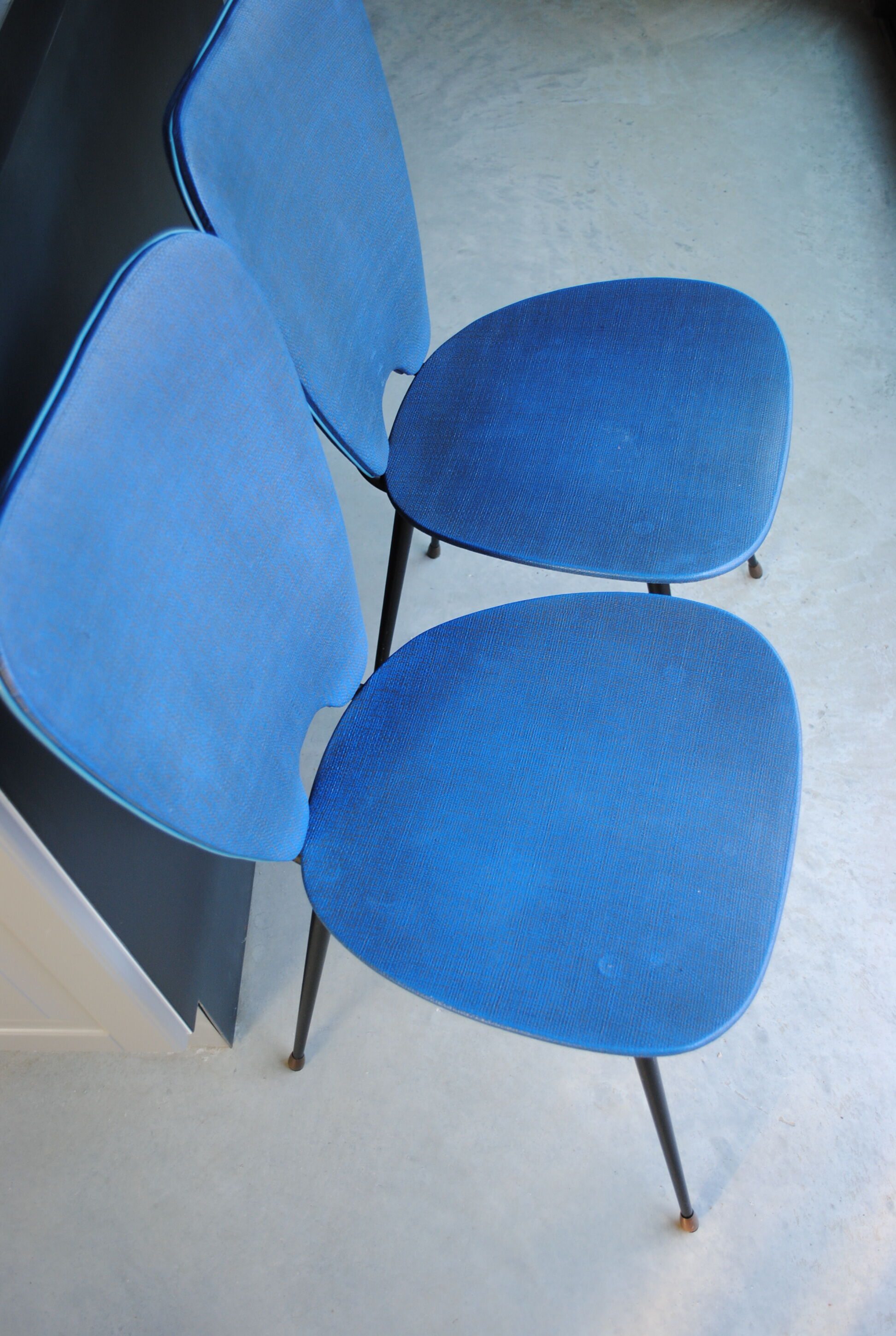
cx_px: 448
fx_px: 1226
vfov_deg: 57.1
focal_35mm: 33
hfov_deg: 40.1
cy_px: 668
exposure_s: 1/30
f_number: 4
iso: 220
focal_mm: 22
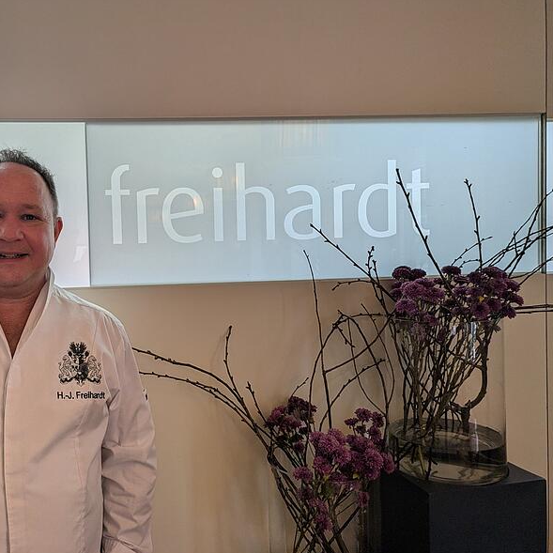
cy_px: 278
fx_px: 542
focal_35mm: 30
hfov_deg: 52.9
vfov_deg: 54.0
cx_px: 178
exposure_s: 1/100
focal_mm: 5.43
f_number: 1.89
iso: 53
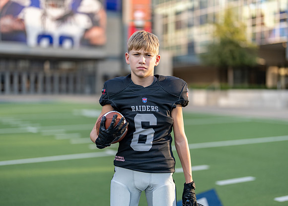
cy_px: 103
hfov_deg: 37.2
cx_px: 144
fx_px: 428
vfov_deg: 27.0
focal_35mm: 52
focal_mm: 50
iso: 100
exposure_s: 1/2000
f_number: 1.2
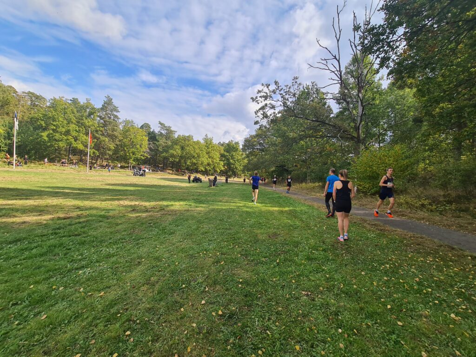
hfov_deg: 106.2
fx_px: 179
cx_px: 238
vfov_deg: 89.9
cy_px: 178
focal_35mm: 13
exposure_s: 1/1002
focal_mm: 2.22
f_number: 2.2
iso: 64
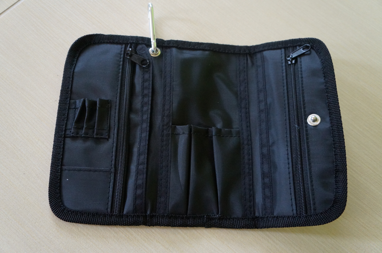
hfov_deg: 57.3
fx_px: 350
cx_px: 191
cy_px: 126
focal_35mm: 33
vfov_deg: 39.9
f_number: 4
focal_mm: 22
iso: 3200
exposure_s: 1/80
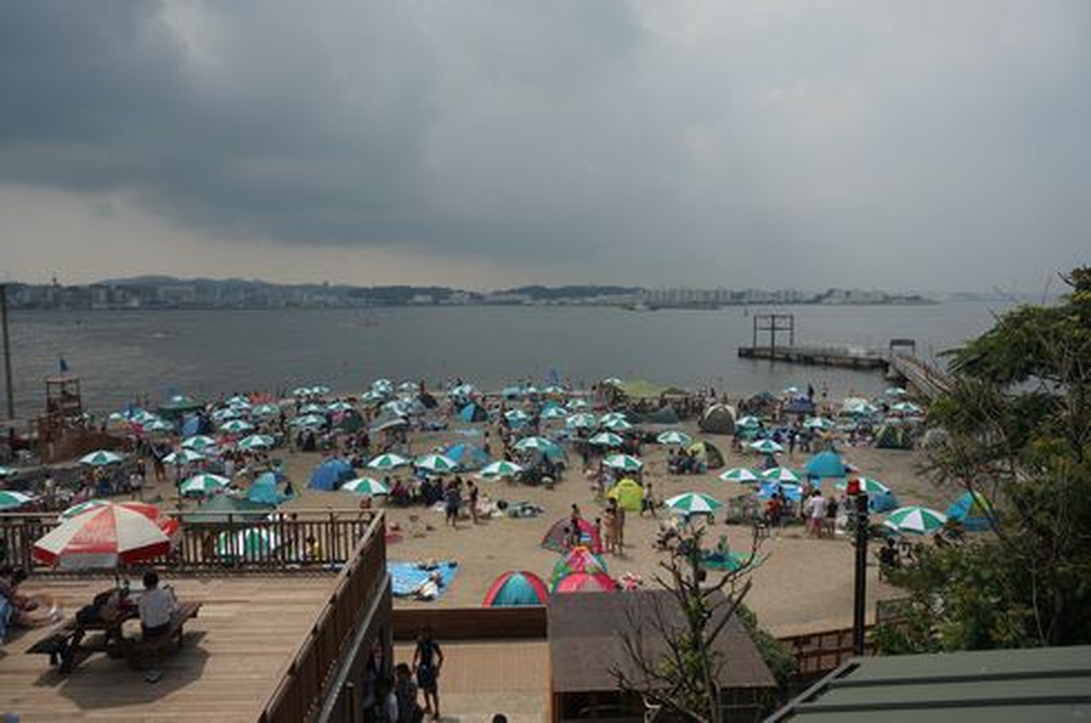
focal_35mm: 24
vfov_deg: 52.9
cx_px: 546
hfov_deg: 73.8
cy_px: 362
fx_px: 726
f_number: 5.6
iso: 100
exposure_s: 1/500
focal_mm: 16
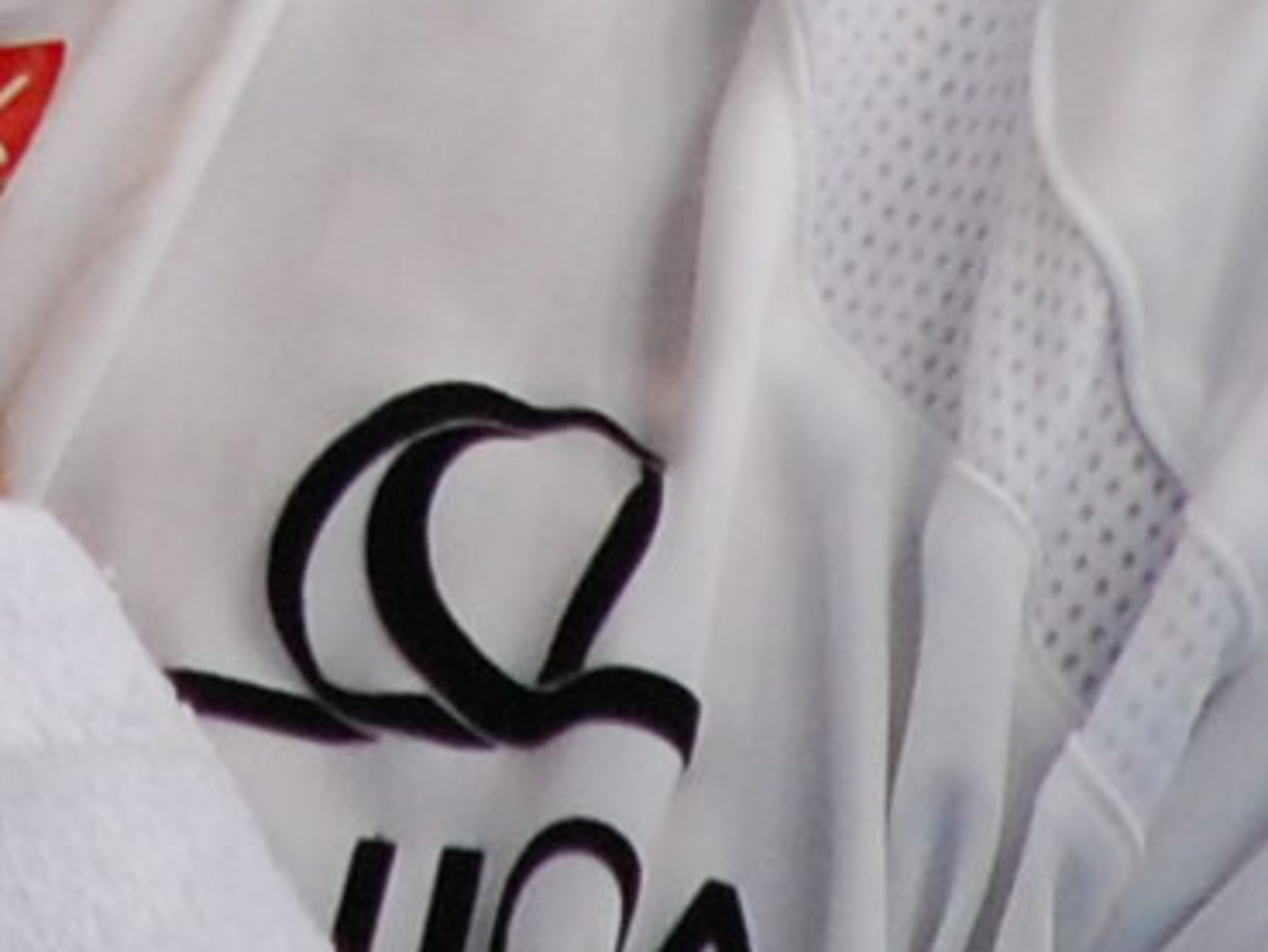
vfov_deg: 0.8
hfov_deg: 1.1
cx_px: -395
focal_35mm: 1877
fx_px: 68778
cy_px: -1877
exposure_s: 1/160
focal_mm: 160
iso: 800
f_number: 5.3
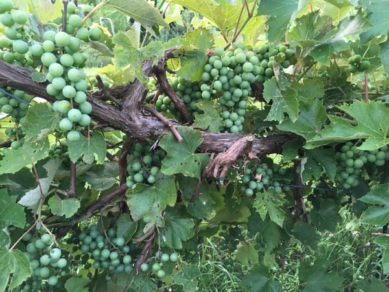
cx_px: 194
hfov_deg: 61.7
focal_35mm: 29
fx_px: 326
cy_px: 146
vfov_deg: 48.2
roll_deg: +1.8
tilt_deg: -17.9
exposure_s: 1/30
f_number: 2.2
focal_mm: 4.15
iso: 50
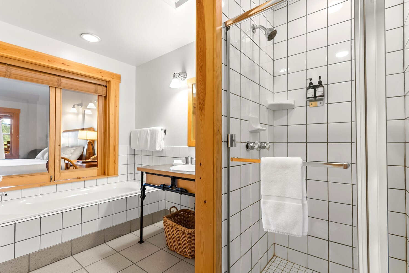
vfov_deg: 73.8
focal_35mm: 16
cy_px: 140
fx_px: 182
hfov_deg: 96.6
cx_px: 214
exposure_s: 1/15
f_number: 2.8
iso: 400
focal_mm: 14
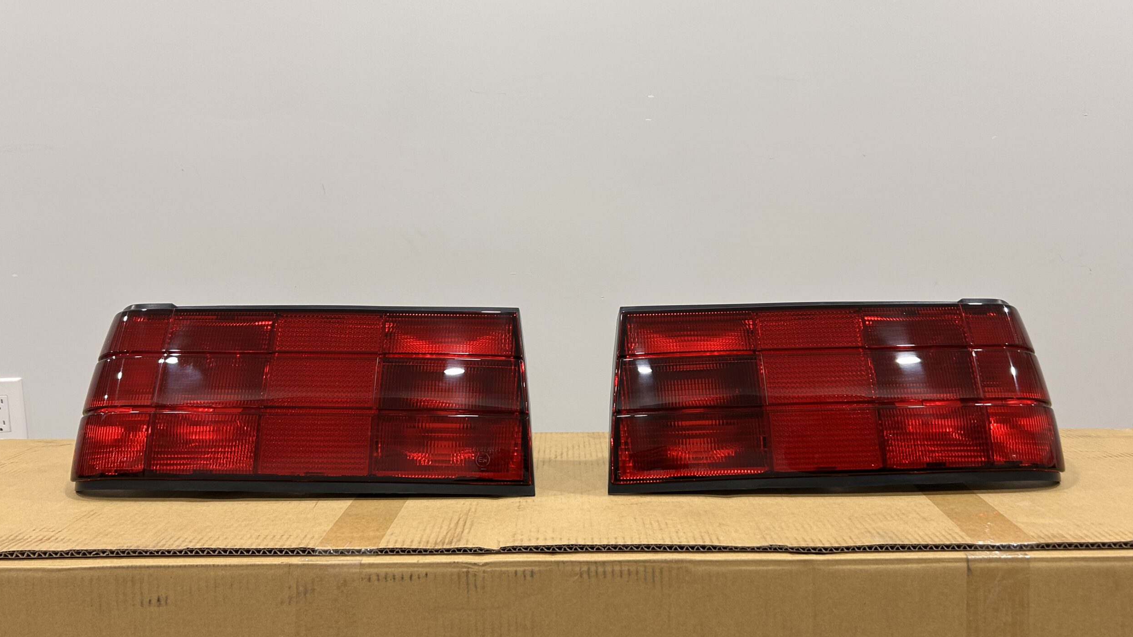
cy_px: 307
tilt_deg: -6.0
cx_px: 574
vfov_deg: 40.2
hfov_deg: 66.1
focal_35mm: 29
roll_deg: -0.7
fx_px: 871
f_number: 1.5
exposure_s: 1/60
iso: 64
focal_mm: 5.7
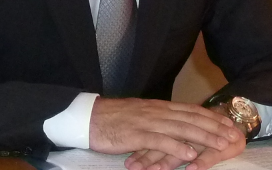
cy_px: 61
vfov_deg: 9.8
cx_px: 160
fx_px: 986
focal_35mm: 133
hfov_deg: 15.7
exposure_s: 1/30
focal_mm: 4.1
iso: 320
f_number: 3.3
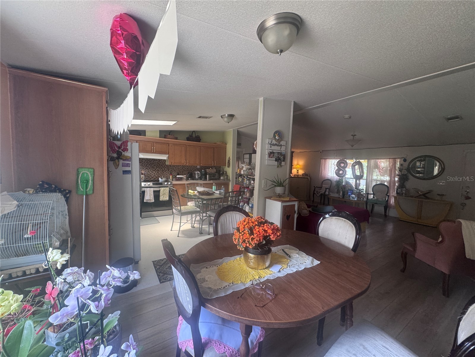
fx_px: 192
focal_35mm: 14
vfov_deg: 85.7
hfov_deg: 102.1
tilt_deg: -2.1
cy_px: 178
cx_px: 238
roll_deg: -1.7
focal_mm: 2.22
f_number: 2.2
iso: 200
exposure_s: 1/99
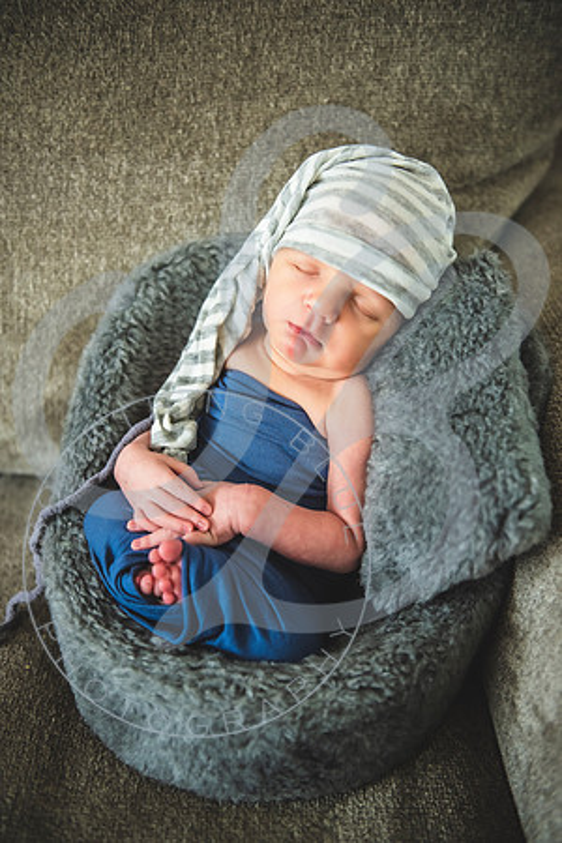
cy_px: 422
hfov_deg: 35.1
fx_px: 890
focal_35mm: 38
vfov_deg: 50.7
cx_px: 281
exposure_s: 1/80
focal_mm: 38
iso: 1000
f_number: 2.8
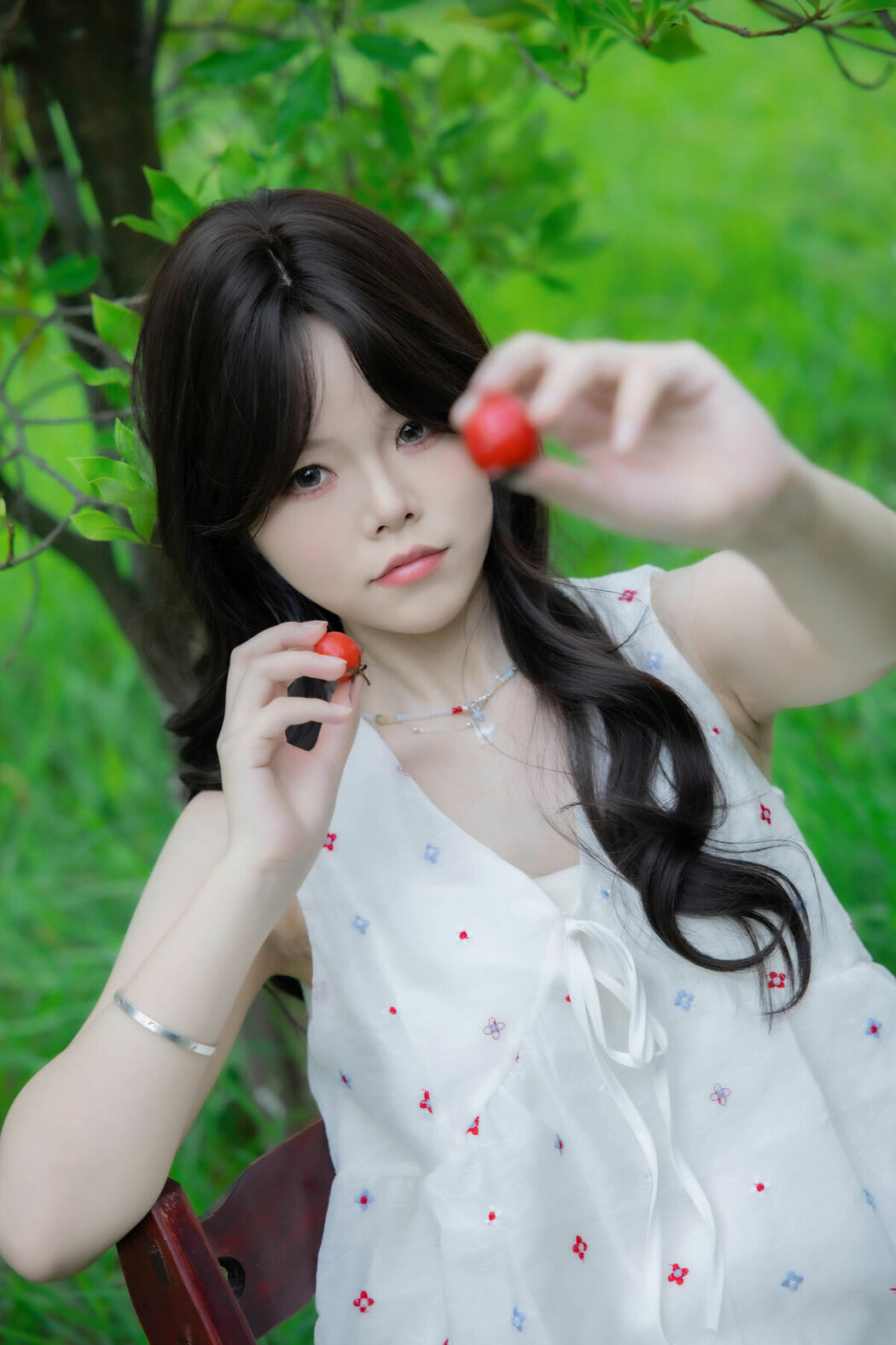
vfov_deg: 28.8
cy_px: 672
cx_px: 448
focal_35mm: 70
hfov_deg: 19.5
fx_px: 2613
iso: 200
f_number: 3.2
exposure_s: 1/125
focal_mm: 70
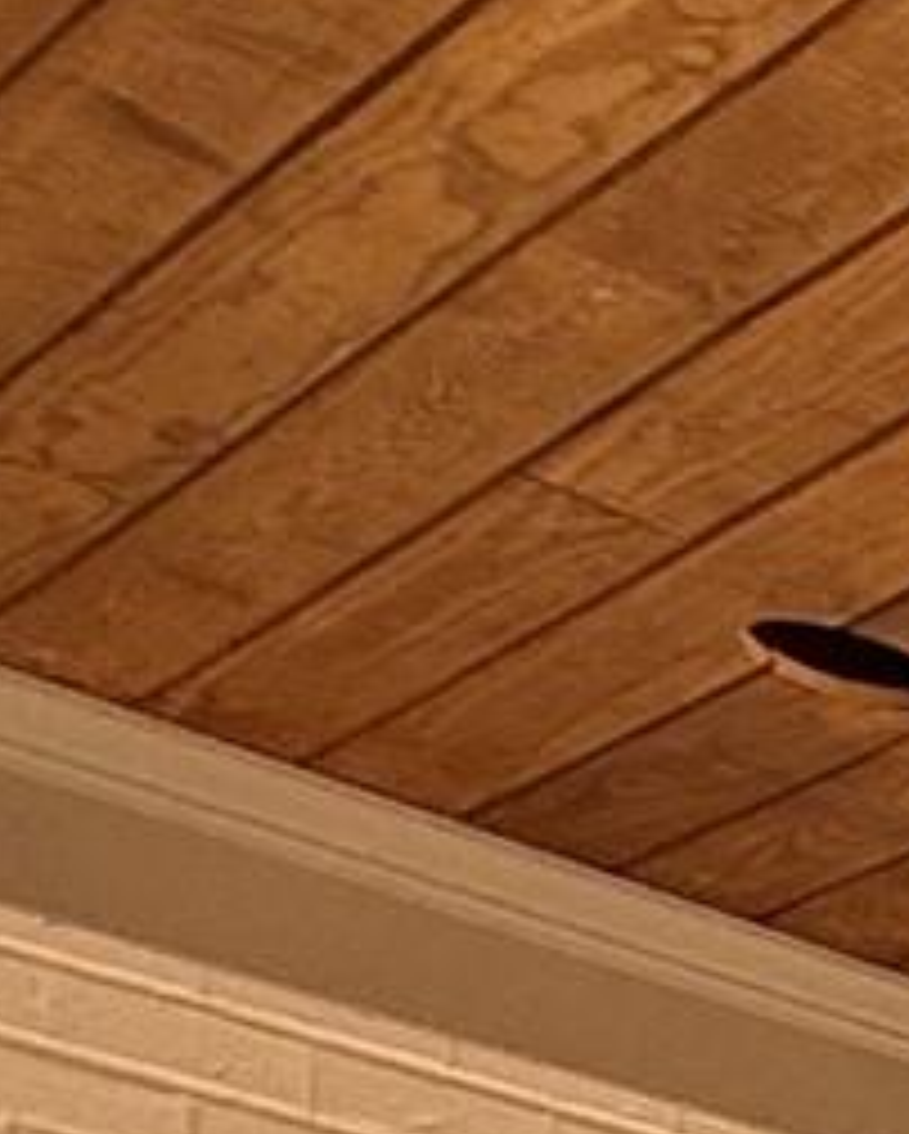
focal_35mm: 111
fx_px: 3728
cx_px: 3348
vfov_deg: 13.5
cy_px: 2570
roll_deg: -2.9
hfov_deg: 8.7
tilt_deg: -0.4
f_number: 2.2
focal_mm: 2.22
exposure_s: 1/1399
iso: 50
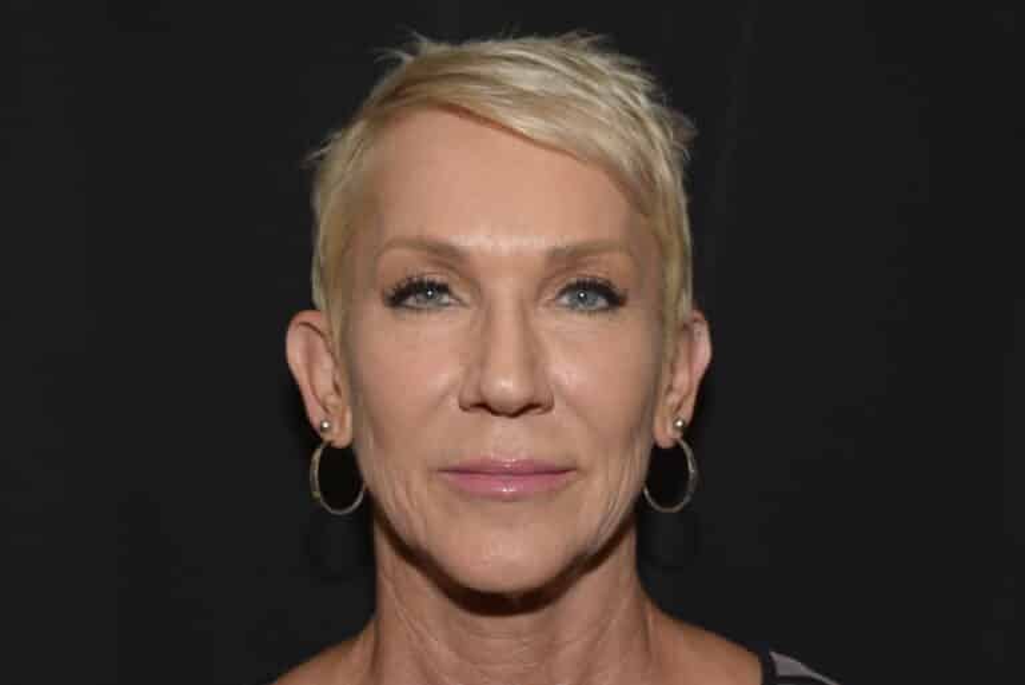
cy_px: 342
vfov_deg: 22.7
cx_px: 512
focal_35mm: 60
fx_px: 1709
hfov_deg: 33.4
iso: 200
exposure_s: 1/125
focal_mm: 40
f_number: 8
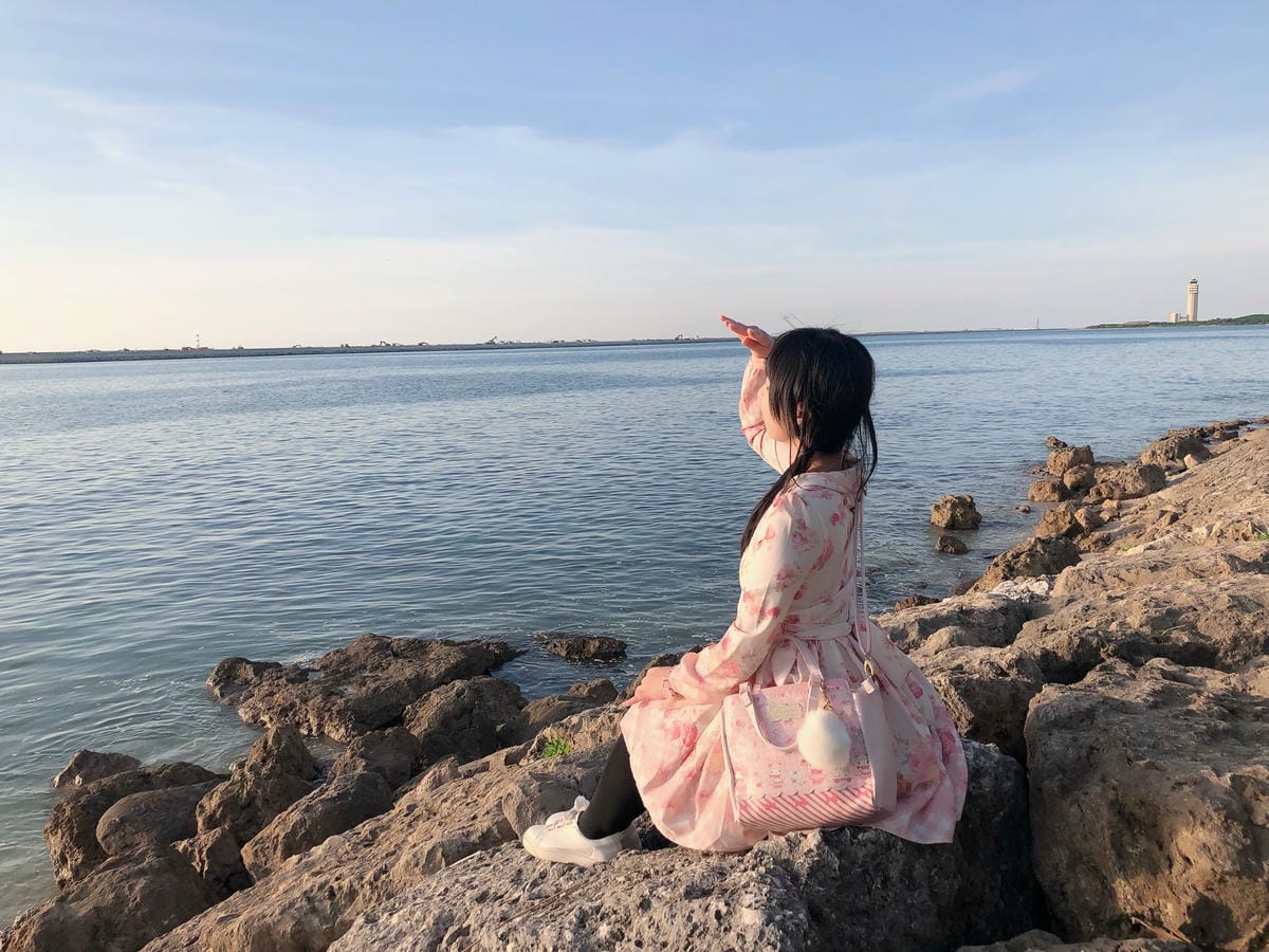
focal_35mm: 28
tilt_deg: -7.2
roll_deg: +1.7
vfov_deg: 49.7
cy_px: 476
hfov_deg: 63.4
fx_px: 1026
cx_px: 634
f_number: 1.8
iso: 20
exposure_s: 1/1333
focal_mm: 3.99
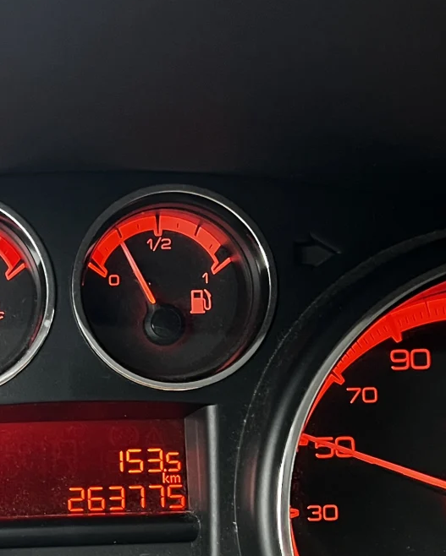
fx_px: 1220
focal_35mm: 74
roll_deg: +2.2
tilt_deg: -25.0
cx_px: 54
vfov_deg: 25.2
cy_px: 450
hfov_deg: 20.3
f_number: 1.5
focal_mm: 5.7
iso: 400
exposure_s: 1/53
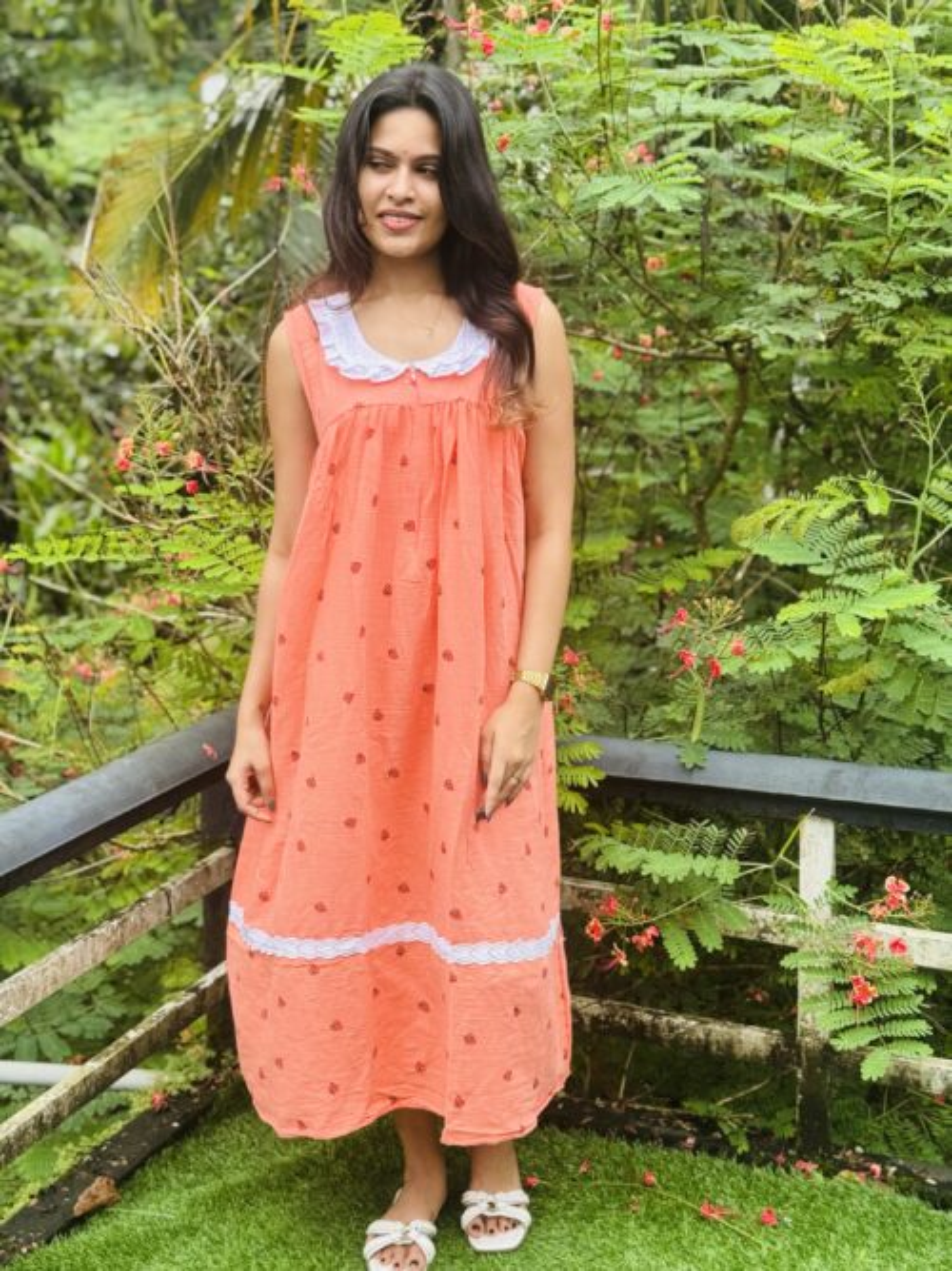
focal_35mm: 48
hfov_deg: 30.3
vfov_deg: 39.7
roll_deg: +0.6
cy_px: 636
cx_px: 476
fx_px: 1761
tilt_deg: -13.4
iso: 64
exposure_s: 1/1133
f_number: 1.78
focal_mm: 6.76
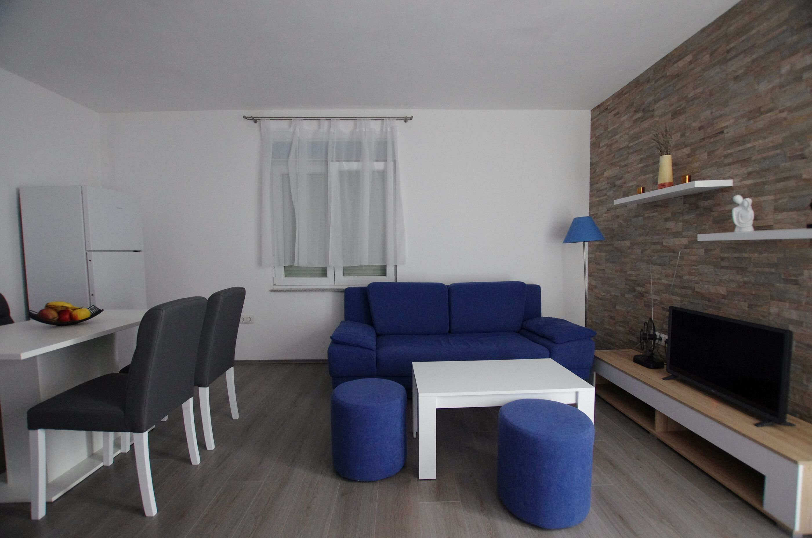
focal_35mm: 15
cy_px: 269
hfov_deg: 100.5
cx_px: 406
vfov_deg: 77.1
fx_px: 338
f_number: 4
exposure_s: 1/25
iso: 3200
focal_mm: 10
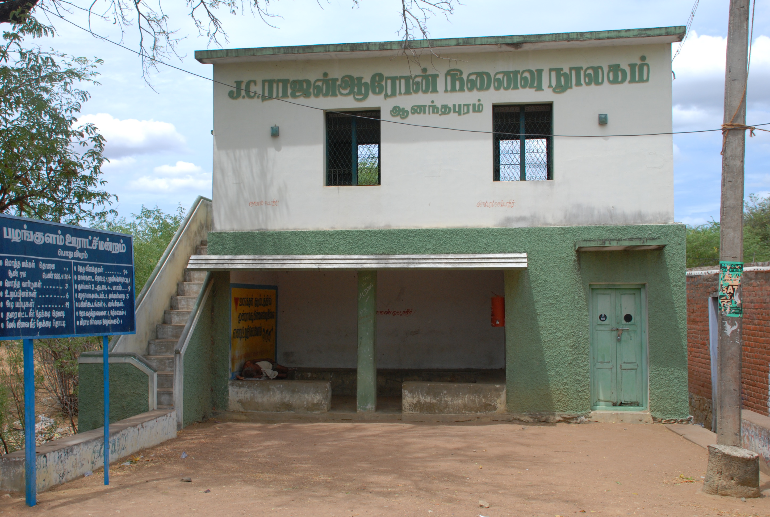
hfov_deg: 49.5
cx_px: 385
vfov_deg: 34.4
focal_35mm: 39
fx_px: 836
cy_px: 258
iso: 200
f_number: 8
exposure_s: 1/250
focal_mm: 26
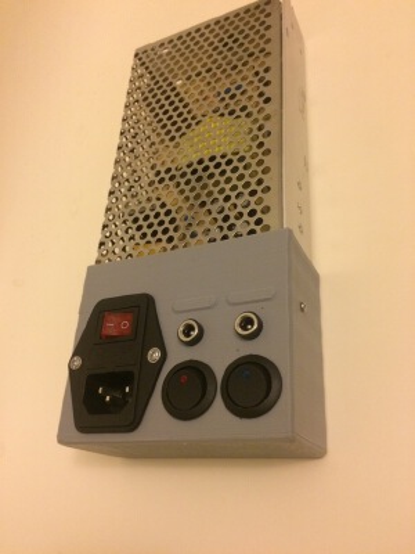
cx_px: 208
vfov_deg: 61.7
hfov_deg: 48.2
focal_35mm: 29
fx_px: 464
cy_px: 277
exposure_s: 1/15
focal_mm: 4.15
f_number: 2.2
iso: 400
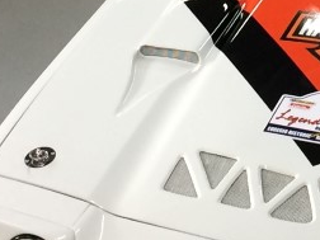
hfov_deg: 11.6
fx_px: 1535
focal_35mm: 166
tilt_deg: -23.6
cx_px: 409
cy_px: -98
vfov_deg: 8.8
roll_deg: -0.4
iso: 40
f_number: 2.2
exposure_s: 1/33
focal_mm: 4.15
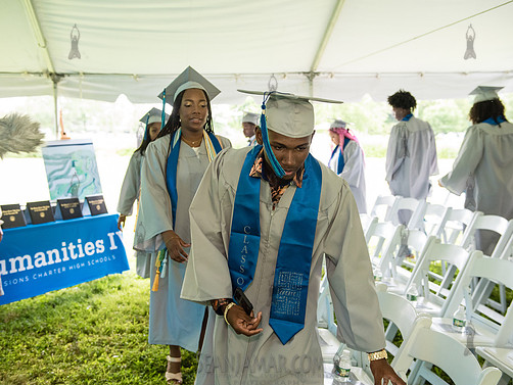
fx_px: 593
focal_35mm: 40
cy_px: 189
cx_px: 272
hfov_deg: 46.8
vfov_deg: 36.0
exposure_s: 1/400
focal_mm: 36
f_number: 4
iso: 2500
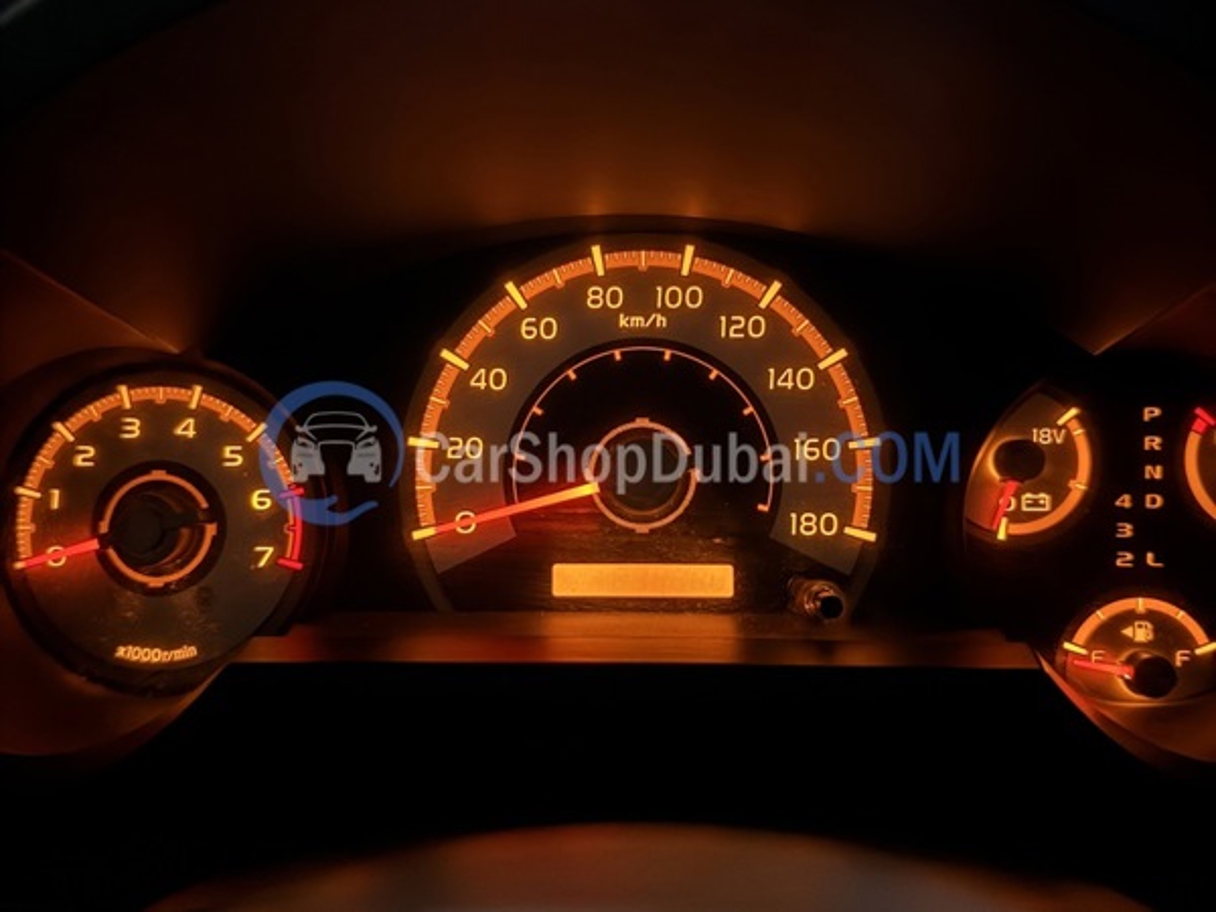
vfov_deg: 56.8
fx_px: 843
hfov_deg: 71.6
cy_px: 456
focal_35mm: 24
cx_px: 608
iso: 2500
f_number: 1.78
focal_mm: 6.76
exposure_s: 1/9
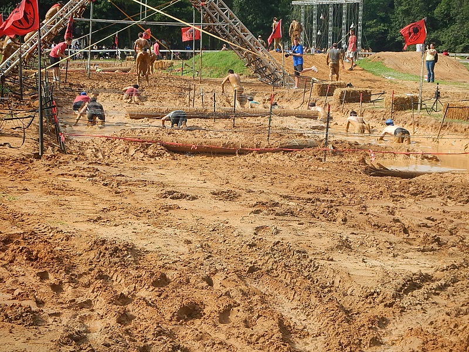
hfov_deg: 25.0
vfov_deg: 18.9
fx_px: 1057
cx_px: 234
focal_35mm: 78
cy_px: 176
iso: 125
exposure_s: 1/640
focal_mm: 13.9
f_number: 4.4
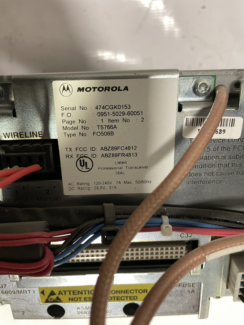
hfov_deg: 53.1
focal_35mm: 26
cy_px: 162
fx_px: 244
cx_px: 122
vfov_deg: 67.3
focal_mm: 4.2
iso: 320
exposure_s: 1/60
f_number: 1.6
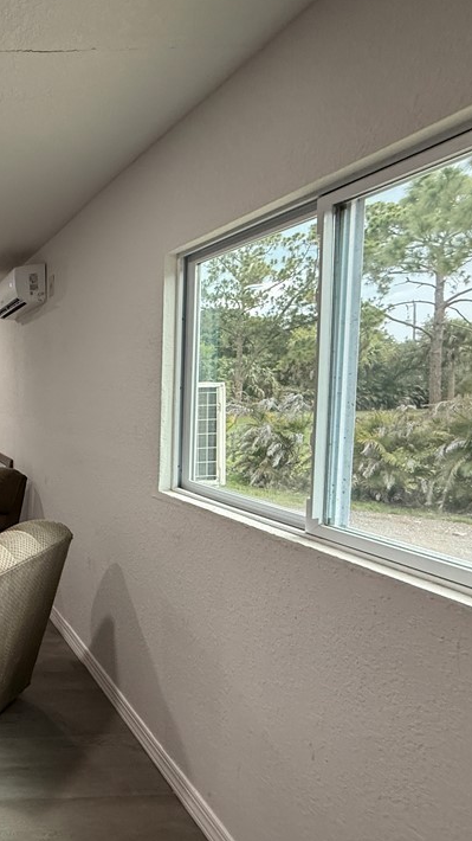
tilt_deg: -3.4
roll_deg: +0.4
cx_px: -98
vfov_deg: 81.2
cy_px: 418
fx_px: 490
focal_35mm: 22
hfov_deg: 38.0
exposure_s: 1/120
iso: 320
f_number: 2.2
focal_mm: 2.22
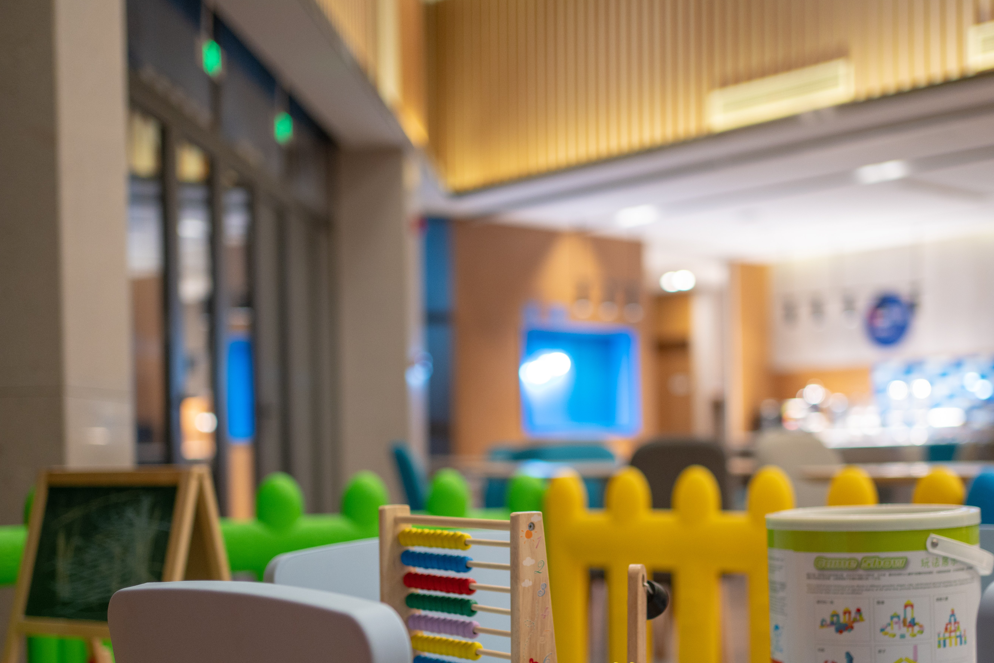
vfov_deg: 25.8
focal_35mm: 52
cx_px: 595
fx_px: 1436
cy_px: 470
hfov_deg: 38.0
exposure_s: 1/125
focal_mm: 35
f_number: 1.8
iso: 640
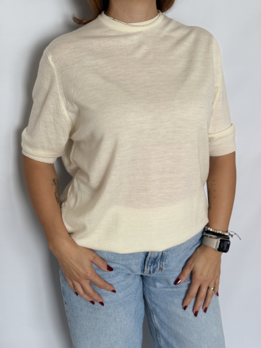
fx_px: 483
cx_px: 130
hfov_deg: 30.3
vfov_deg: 39.7
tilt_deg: -21.4
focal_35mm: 48
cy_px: 174
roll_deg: +0.1
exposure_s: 1/60
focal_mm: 6.76
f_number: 1.78
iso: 125
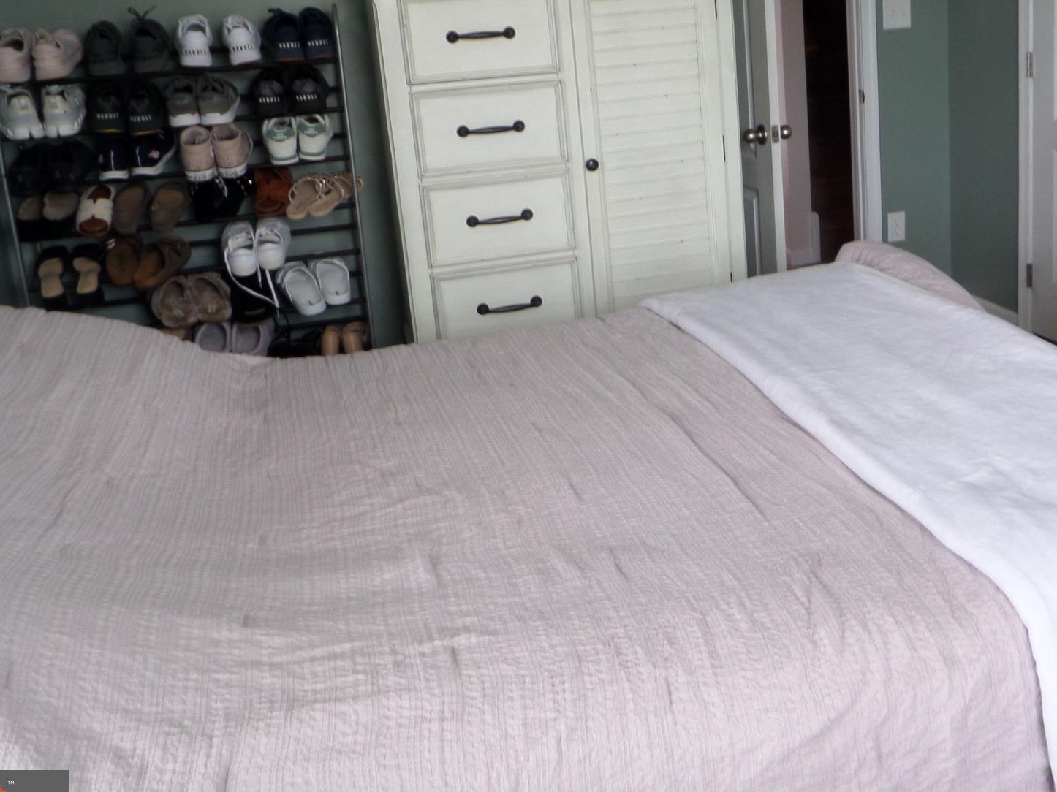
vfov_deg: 41.3
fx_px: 1038
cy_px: 269
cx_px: 635
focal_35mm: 34
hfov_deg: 53.6
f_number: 3.2
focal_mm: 4
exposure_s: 1/30
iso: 120
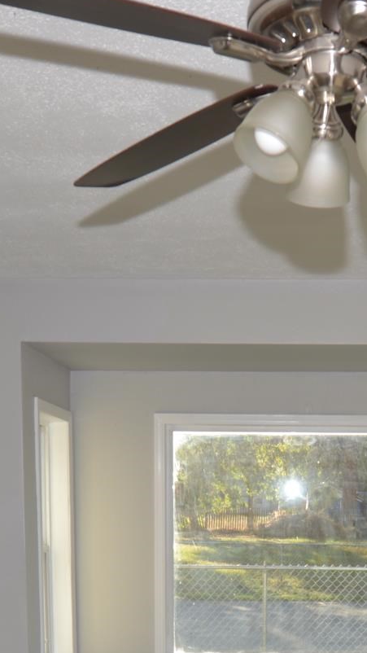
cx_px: 292
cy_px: 642
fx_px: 952
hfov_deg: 21.6
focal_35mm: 55
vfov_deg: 34.7
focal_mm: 14
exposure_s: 1/125
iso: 160
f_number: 5.6
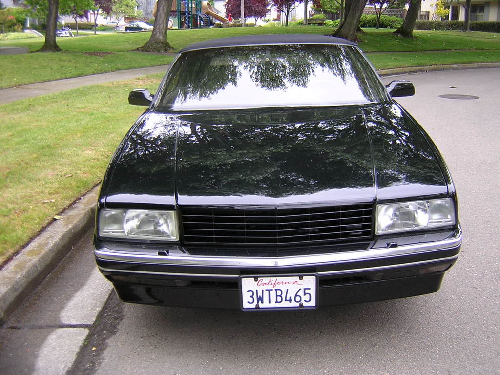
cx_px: 250
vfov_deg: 39.7
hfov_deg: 51.4
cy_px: 188
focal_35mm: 36
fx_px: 520
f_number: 2.6
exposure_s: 1/101
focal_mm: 4.7
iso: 100
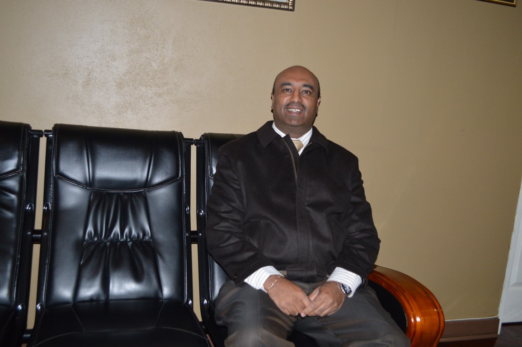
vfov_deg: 39.9
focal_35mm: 33
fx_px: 478
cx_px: 261
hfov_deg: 57.3
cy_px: 174
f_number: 4
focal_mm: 22
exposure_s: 1/200
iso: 800
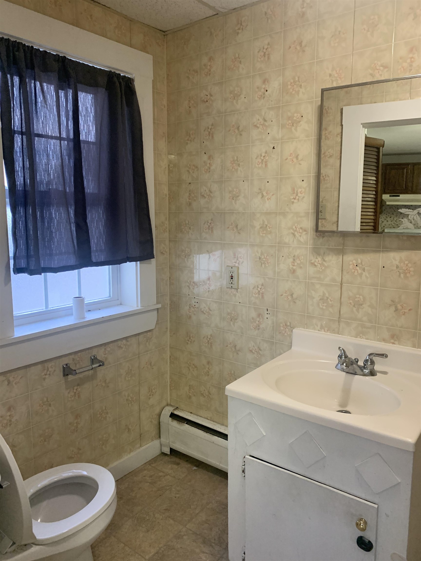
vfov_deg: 67.3
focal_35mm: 26
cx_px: 210
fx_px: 422
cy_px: 280
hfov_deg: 53.1
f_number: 1.8
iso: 250
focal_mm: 4.25
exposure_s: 1/60
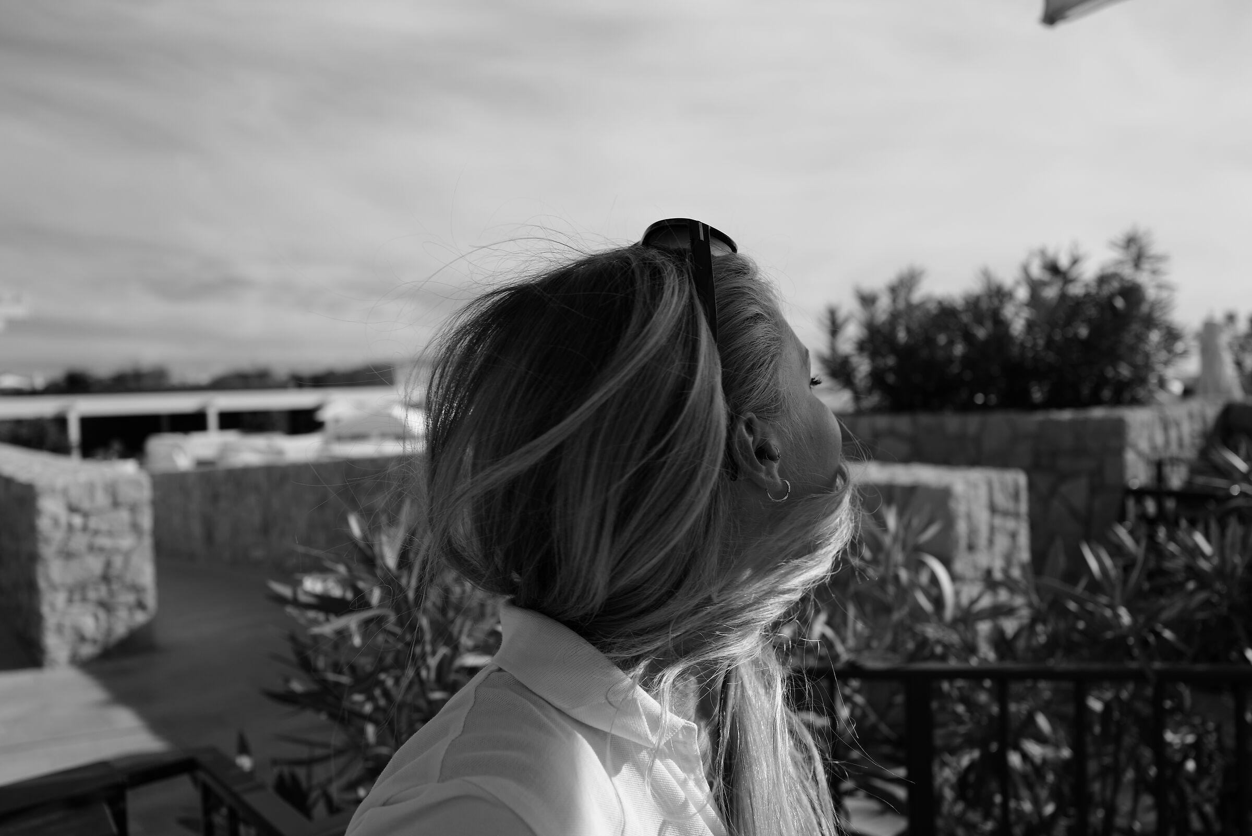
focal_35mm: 28
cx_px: 626
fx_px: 974
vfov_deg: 46.4
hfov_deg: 65.5
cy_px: 418
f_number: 4
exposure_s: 1/1000
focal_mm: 28
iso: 100
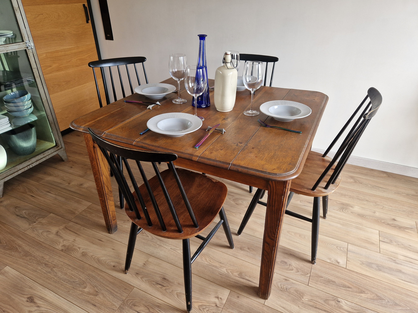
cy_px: 156
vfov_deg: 58.9
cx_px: 209
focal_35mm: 23
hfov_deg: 73.9
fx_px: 278
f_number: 1.8
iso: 125
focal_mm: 5.4
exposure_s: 1/100
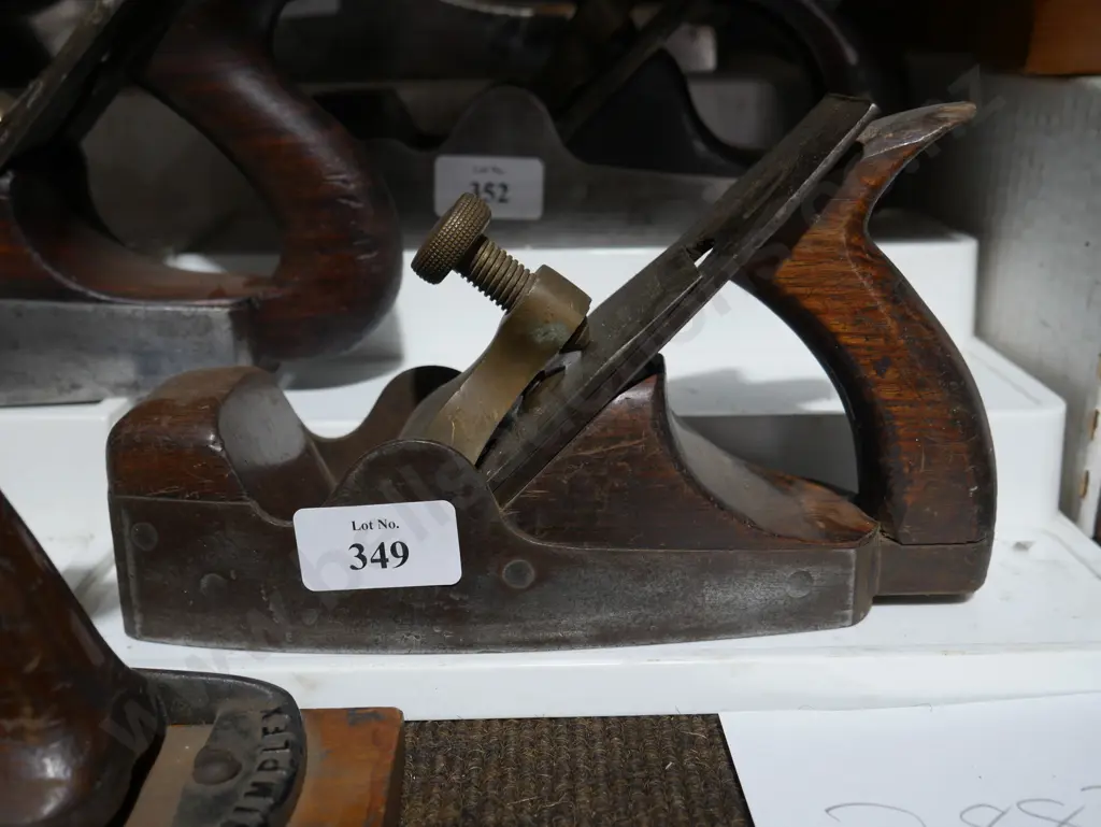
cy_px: 414
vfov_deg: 41.8
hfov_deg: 53.9
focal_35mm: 34
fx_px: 1082
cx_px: 550
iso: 250
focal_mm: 17
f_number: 4
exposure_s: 1/60
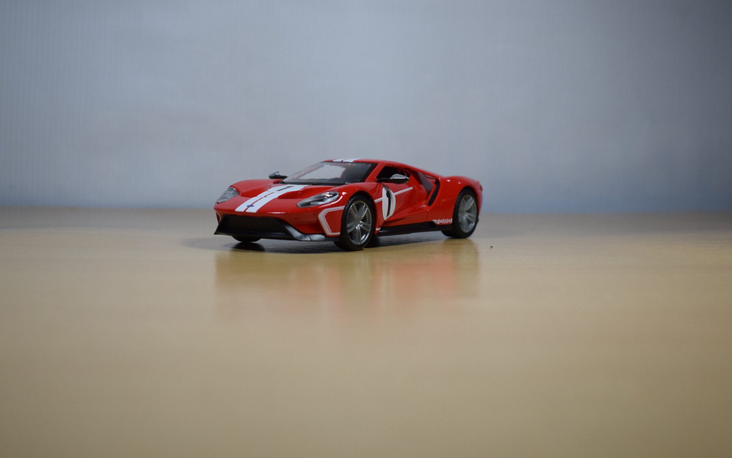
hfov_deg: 38.9
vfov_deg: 24.9
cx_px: 357
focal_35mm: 52
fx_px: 1037
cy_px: 202
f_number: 3.8
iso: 800
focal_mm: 24
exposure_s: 1/1000
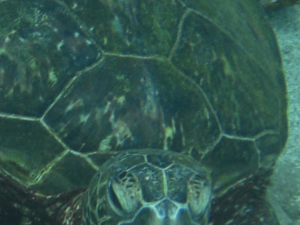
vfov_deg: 8.3
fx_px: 1551
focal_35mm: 179
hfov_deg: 10.9
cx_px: -31
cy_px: 158
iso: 80
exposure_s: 1/250
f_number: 2.8
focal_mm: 7.9
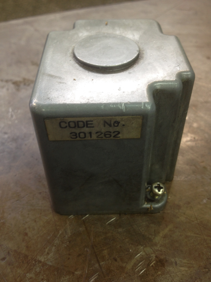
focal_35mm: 35
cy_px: 141
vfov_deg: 52.6
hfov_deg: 40.7
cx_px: 106
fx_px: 284
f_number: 2.4
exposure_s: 1/20
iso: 64
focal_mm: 4.28
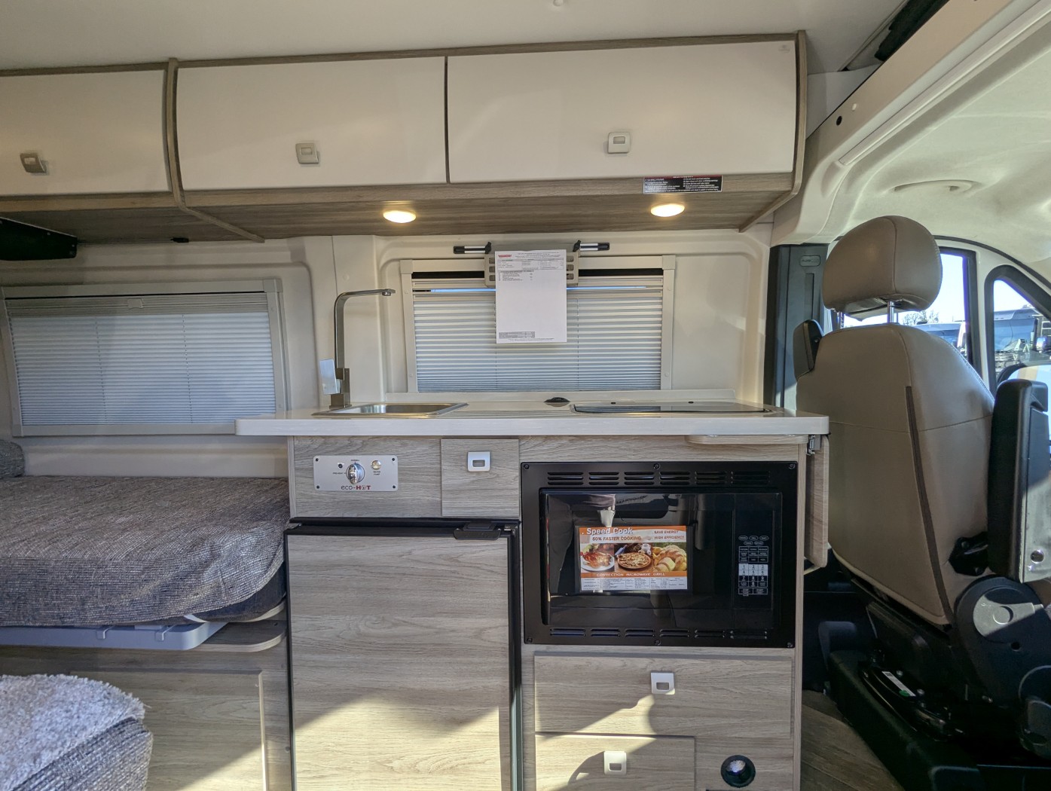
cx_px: 526
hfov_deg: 94.4
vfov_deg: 78.2
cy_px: 396
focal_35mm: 16
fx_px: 486
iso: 46
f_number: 2.2
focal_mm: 2.35
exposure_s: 1/190
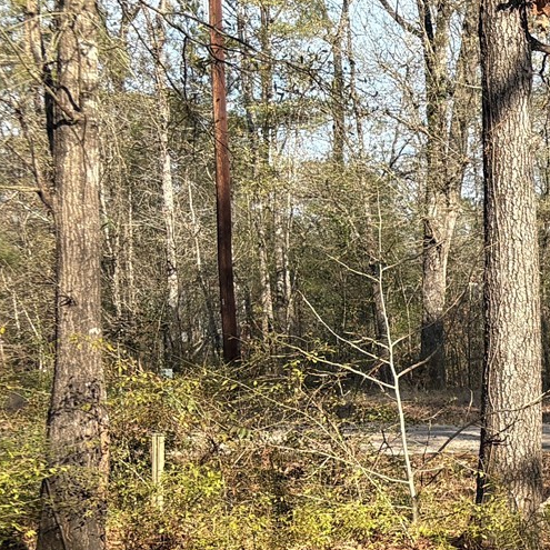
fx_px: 1708
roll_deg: +1.6
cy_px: 424
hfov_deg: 15.8
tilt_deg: -3.1
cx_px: 970
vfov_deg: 18.2
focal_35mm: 95
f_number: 1.6
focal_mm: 5.96
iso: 50
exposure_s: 1/1155
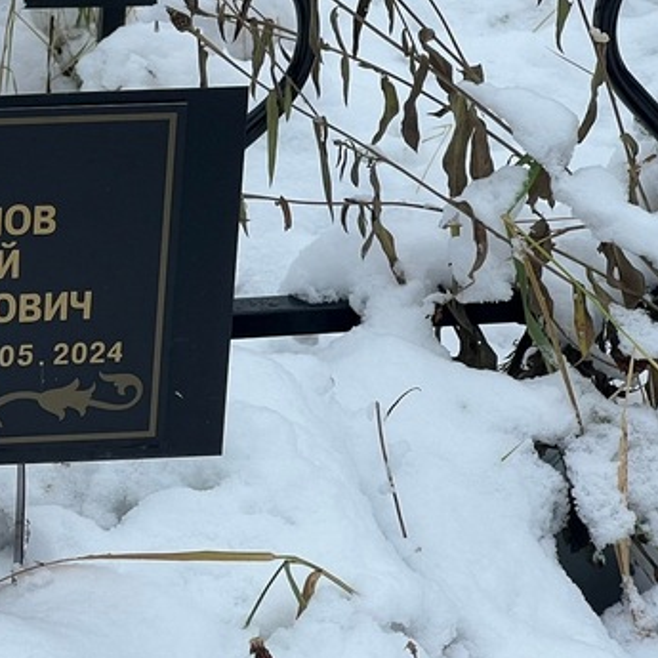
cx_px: 6
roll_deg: -1.4
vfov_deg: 11.1
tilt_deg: -25.7
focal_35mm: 158
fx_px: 3398
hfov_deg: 11.0
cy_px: 233
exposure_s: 1/99
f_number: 2.8
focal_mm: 9
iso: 32
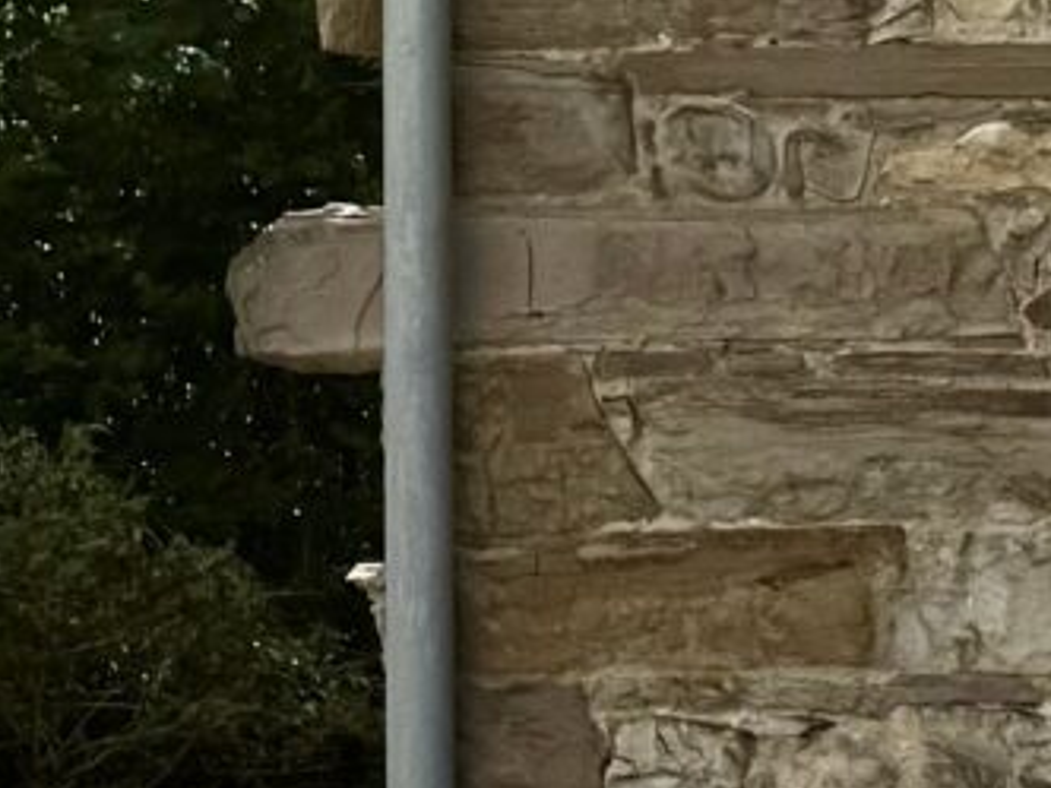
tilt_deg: +3.0
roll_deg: -1.4
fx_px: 5617
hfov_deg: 8.9
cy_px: 348
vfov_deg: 8.0
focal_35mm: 185
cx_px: -1982
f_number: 1.78
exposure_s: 1/5714
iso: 80
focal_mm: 6.76
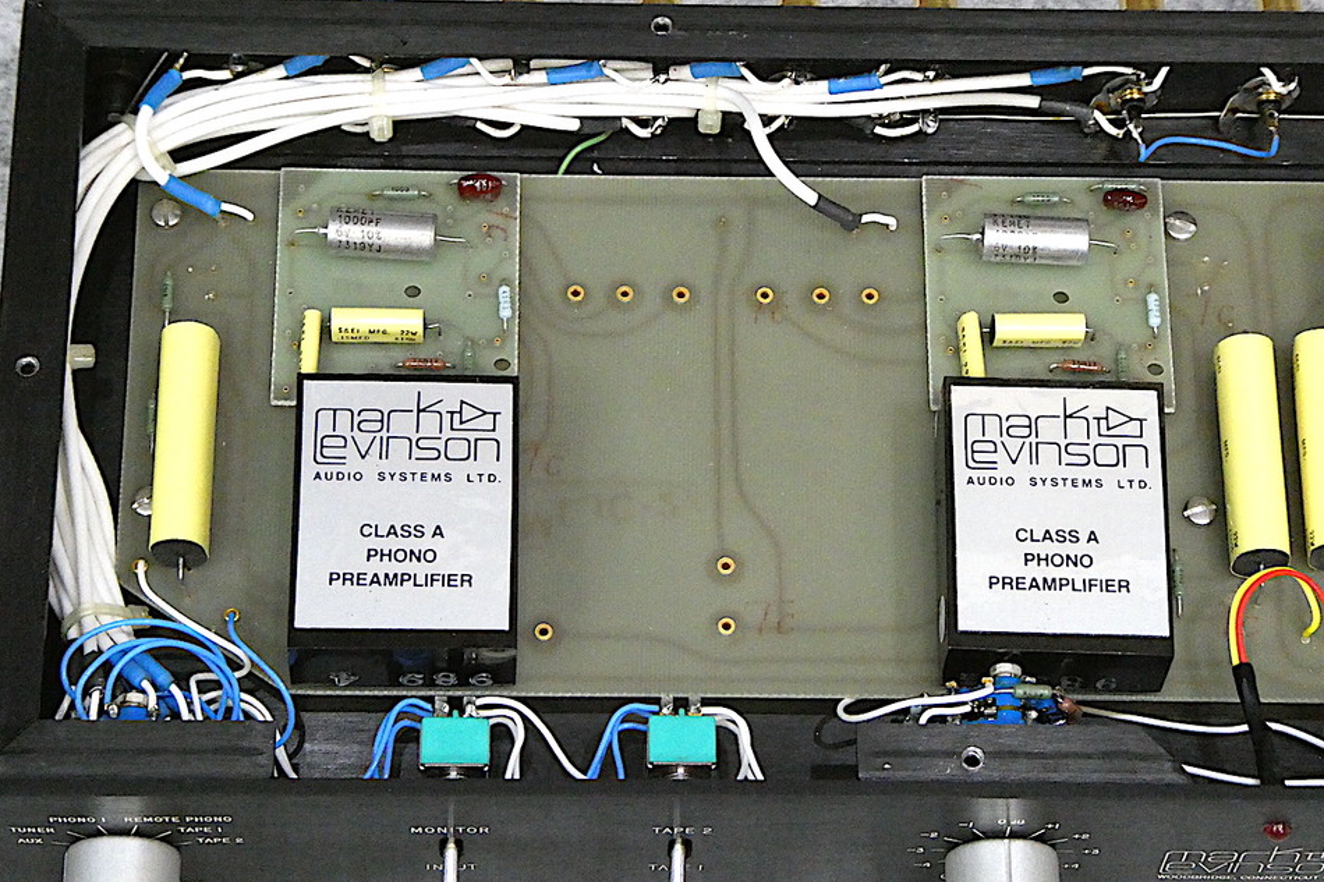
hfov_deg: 19.8
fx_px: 3787
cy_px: 382
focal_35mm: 103
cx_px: 661
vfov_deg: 13.3
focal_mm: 17.5
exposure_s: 1/60
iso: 1600
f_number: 5
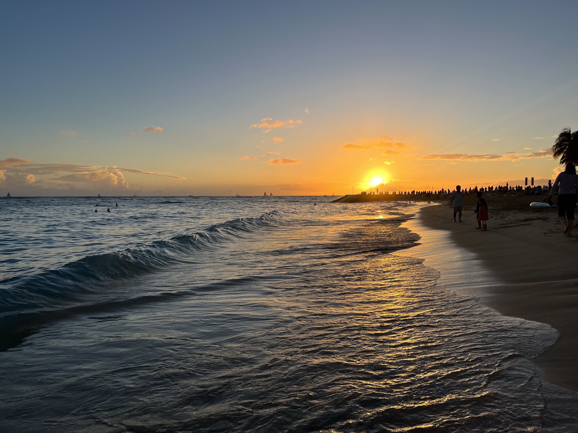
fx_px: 434
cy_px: 216
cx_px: 289
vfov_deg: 53.1
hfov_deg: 67.3
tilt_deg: -2.4
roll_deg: +0.4
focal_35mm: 26
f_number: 1.6
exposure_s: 1/2571
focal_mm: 5.1
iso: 50
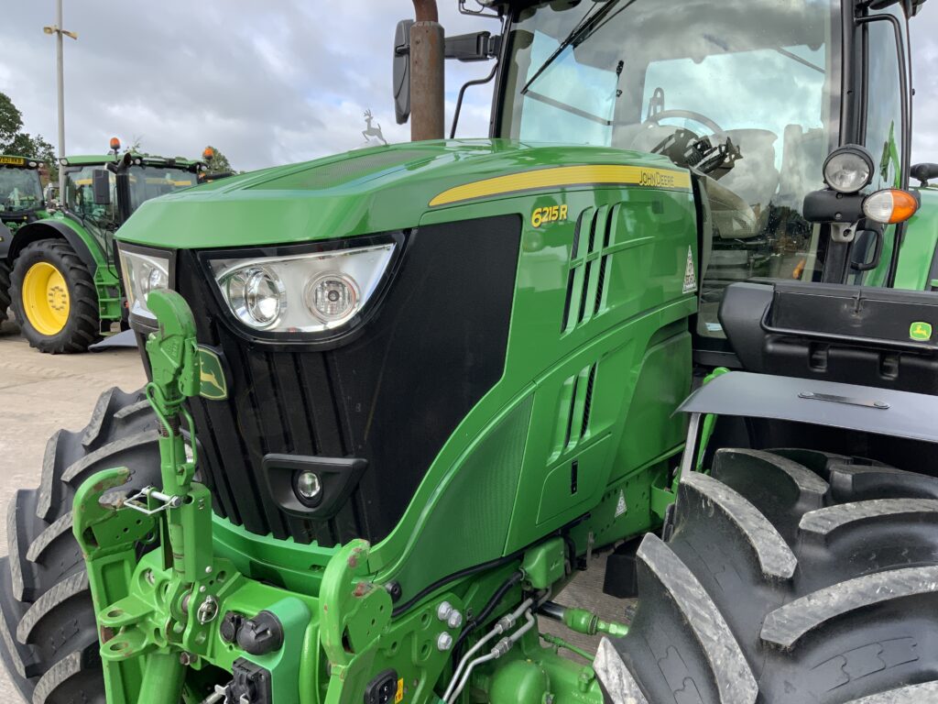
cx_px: 469
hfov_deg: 61.7
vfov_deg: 48.2
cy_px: 352
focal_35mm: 29
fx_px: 786
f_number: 1.8
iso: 16
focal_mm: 3
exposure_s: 1/666
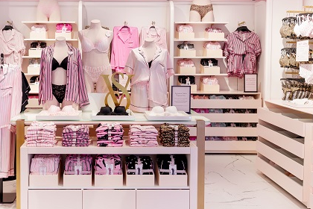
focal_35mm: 48
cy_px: 79
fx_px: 420
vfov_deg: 27.8
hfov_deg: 40.5
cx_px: 114
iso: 400
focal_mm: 29.2
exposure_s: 1/160
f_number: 4.5
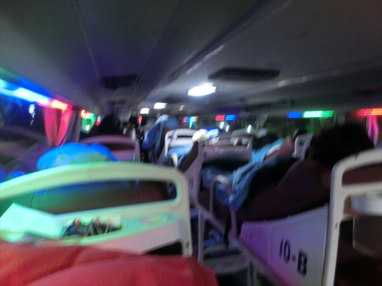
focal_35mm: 24
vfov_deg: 56.8
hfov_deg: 71.6
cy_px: 143
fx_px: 265
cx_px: 191
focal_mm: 4.24
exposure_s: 1/3.33
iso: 800
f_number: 7.9
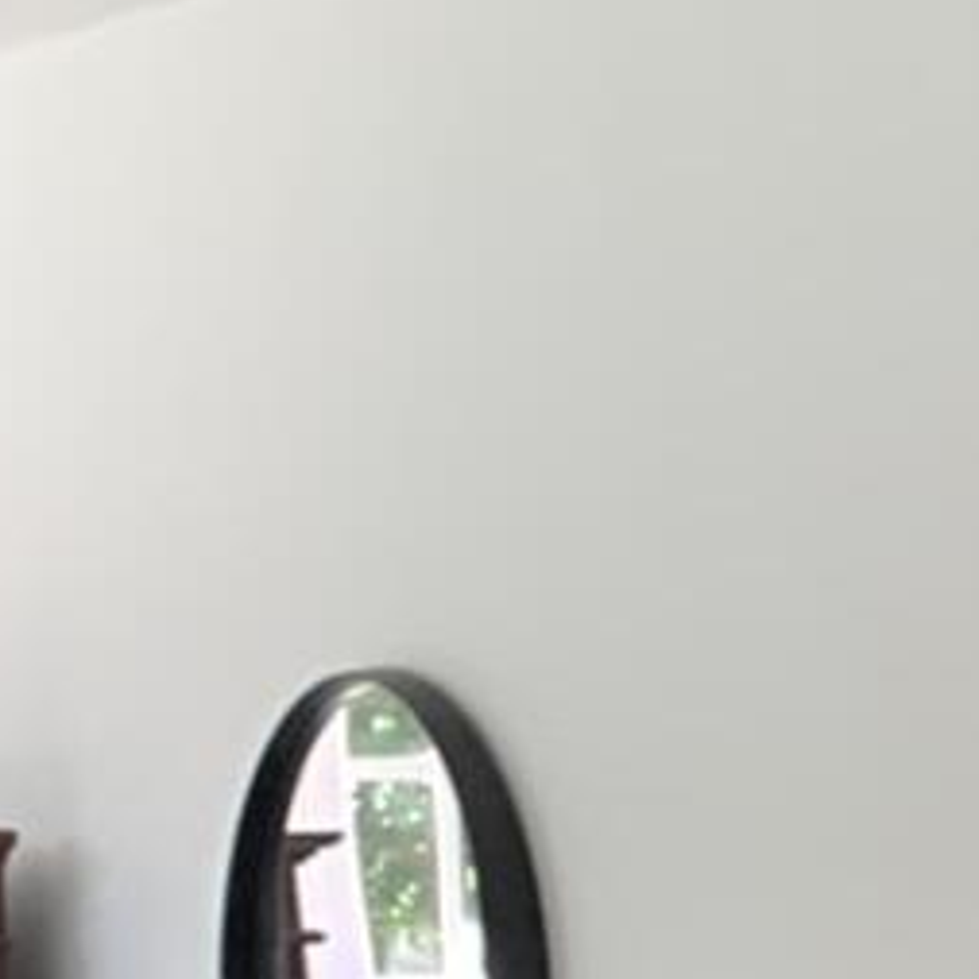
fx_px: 5823
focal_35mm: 182
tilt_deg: -9.5
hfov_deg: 8.7
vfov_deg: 8.8
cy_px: 2260
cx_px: 2357
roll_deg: -1.7
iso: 100
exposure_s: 1/76
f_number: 1.8
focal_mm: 4.25
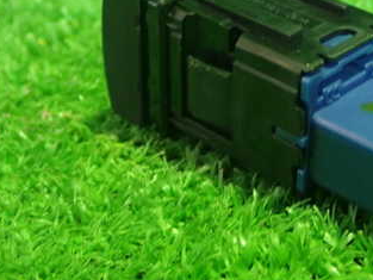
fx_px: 970
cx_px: 305
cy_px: 74
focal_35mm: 90
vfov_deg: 16.4
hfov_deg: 21.5
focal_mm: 8.4
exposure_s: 1/13
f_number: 3.1
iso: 800
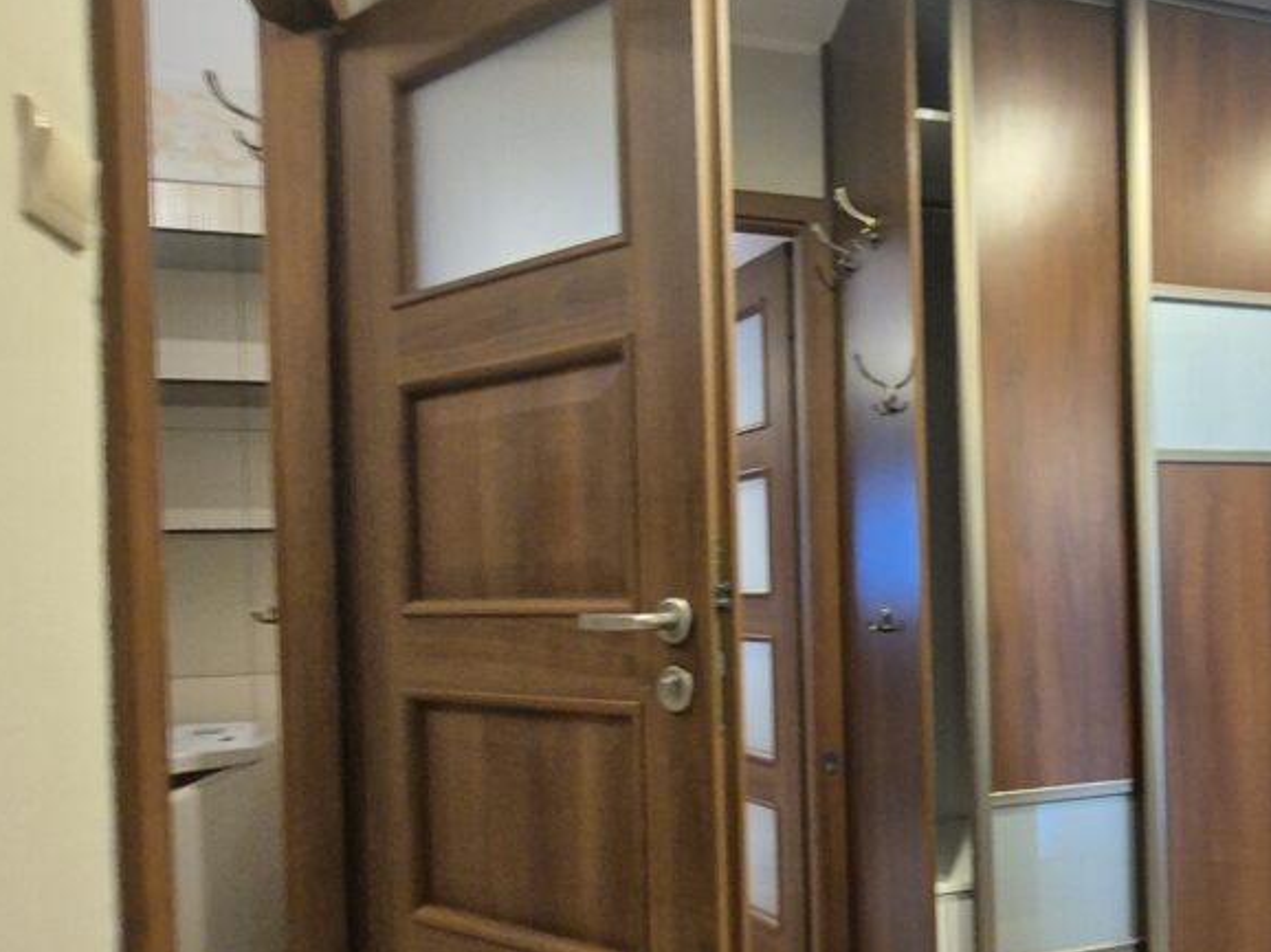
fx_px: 661
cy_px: 574
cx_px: 869
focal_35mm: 18
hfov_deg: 84.1
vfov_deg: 70.8
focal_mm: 2.2
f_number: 2.2
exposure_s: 1/50
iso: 1000
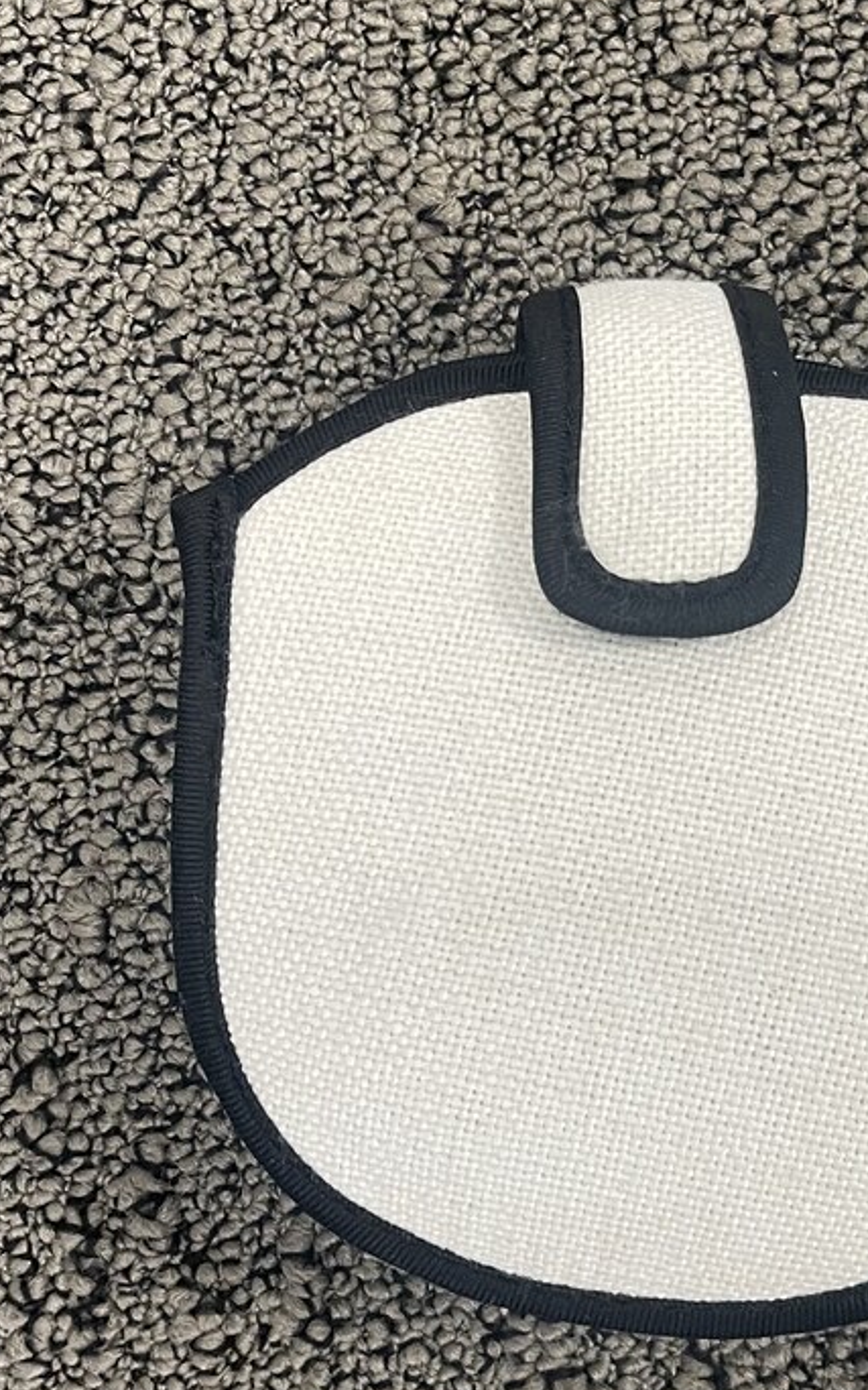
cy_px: 665
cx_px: 772
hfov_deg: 20.5
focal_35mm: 62
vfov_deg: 33.0
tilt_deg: -85.3
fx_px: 2349
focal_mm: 5.1
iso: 160
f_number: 1.6
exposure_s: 1/60
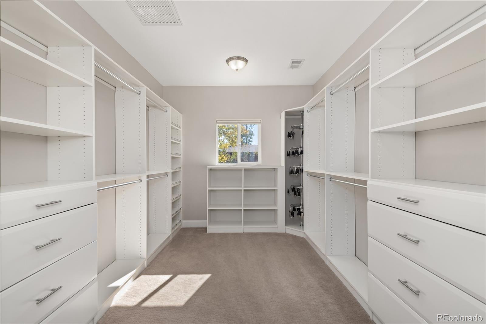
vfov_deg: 73.8
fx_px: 216
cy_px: 162
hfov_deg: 96.7
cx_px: 243
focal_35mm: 16
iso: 400
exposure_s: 1/25
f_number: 8
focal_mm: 16
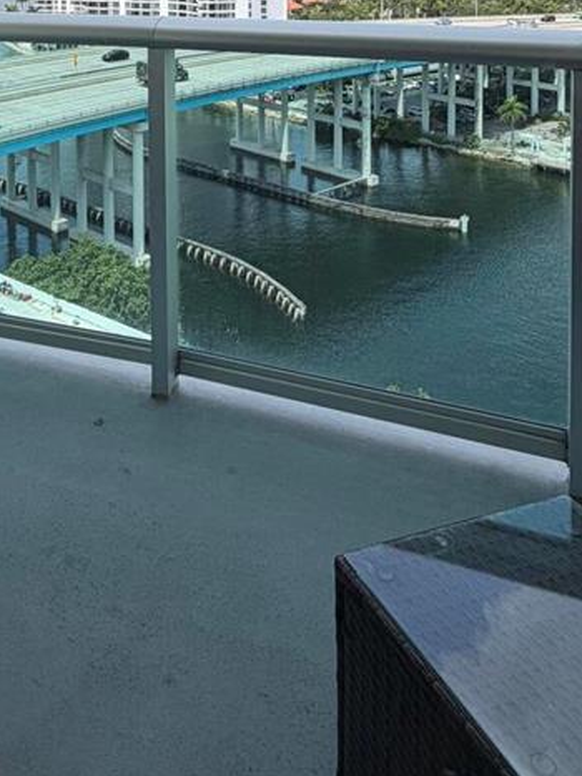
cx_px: 135
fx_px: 807
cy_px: -30
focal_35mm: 36
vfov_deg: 42.8
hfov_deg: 38.5
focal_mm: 2.22
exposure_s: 1/770
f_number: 2.2
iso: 25
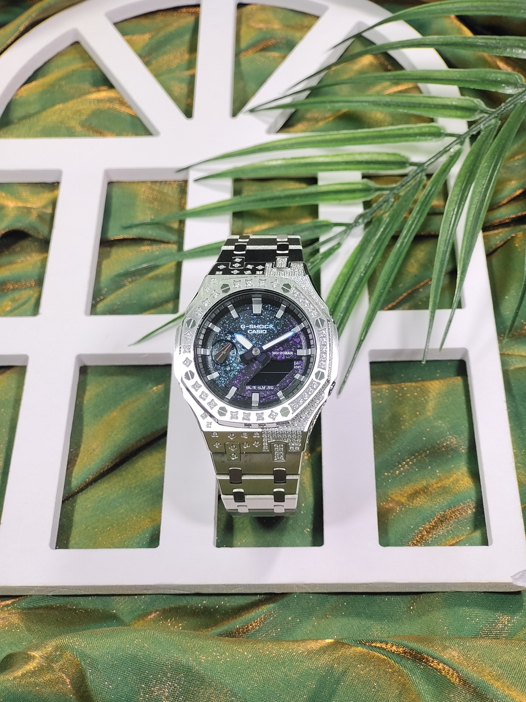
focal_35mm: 50
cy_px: 351
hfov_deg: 29.1
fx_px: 1013
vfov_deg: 38.2
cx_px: 263
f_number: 2.08
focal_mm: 7.55
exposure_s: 1/100
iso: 64
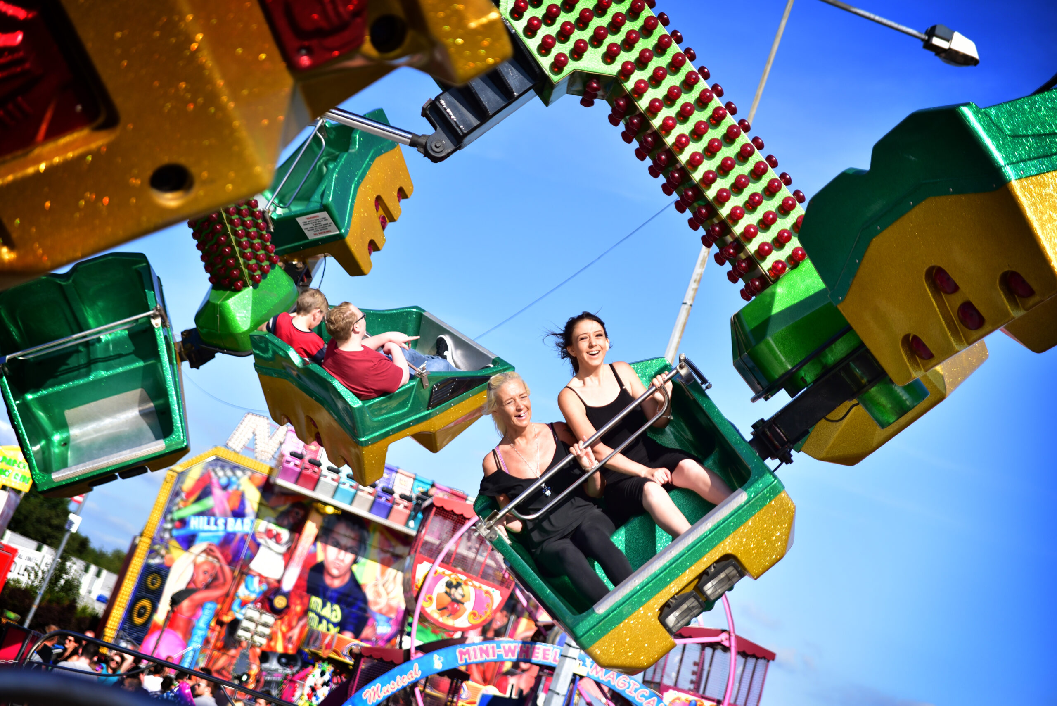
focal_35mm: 70
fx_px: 2056
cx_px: 528
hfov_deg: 28.8
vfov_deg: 19.5
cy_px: 353
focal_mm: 70
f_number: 2.8
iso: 320
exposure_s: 1/4000
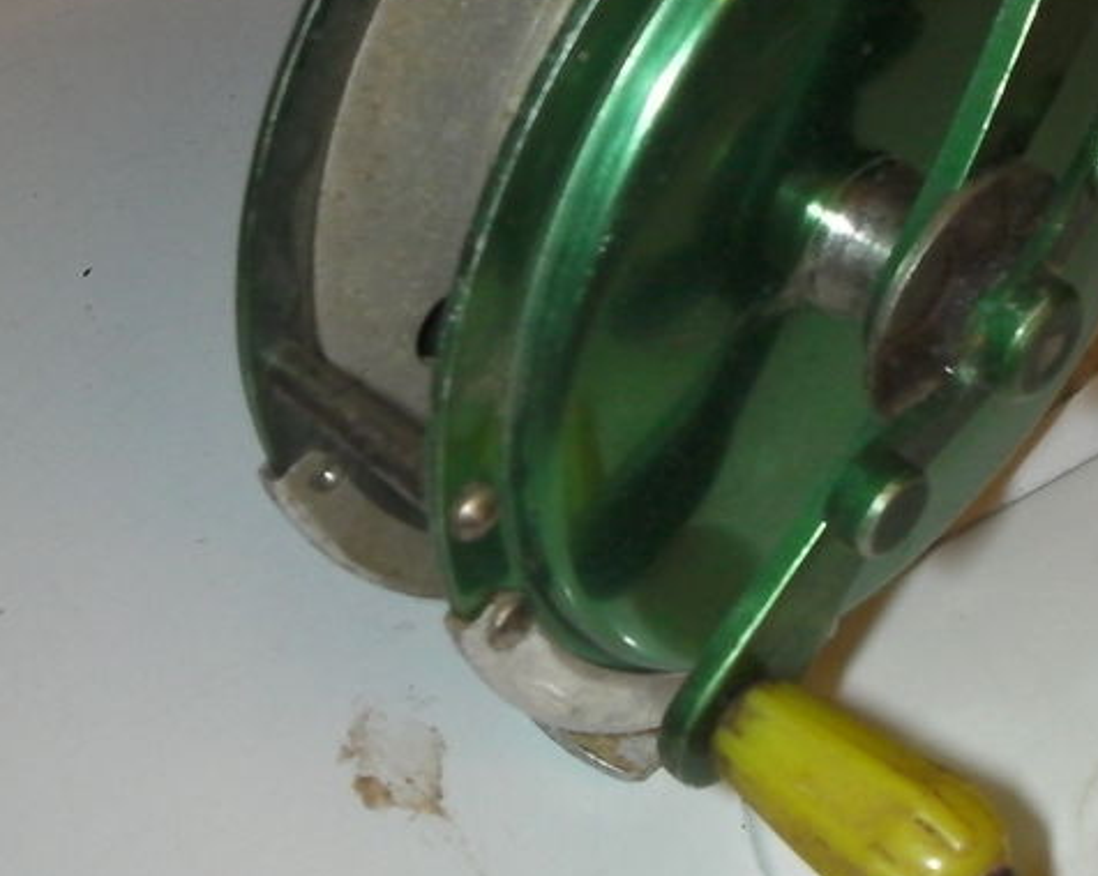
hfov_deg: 24.5
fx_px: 2533
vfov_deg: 19.5
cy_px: 258
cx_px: 581
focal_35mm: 78
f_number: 5.6
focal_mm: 6.3
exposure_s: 1/30
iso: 200
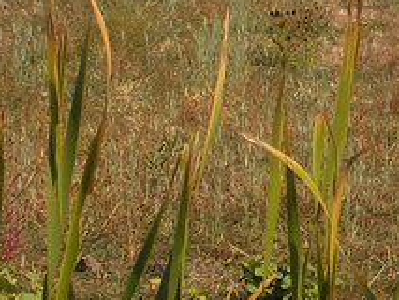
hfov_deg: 4.6
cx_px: 444
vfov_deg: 3.5
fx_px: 4925
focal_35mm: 427
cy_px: -137
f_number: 5.1
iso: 100
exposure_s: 1/800
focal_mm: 15.7
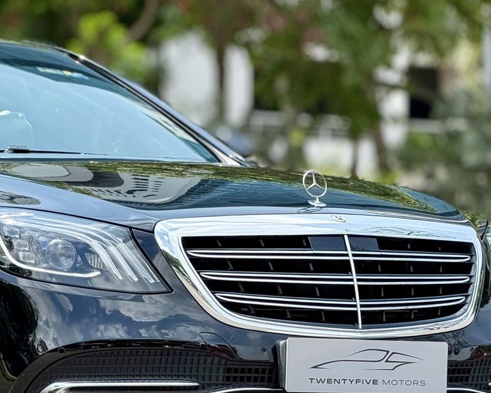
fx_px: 3618
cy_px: 214
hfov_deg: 7.7
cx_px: -60
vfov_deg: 6.2
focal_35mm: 249
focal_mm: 16.89
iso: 50
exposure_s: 1/579
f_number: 2.8
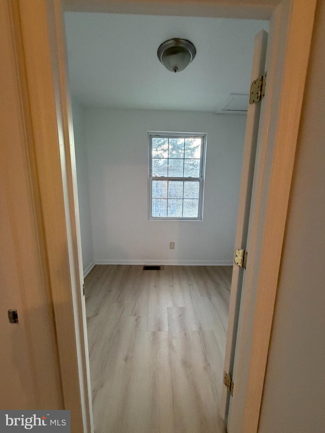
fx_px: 175
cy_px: 216
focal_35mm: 14
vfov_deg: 102.1
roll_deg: -0.9
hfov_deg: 85.7
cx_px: 162
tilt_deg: -10.3
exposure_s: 1/60
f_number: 2.2
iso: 250
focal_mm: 2.22
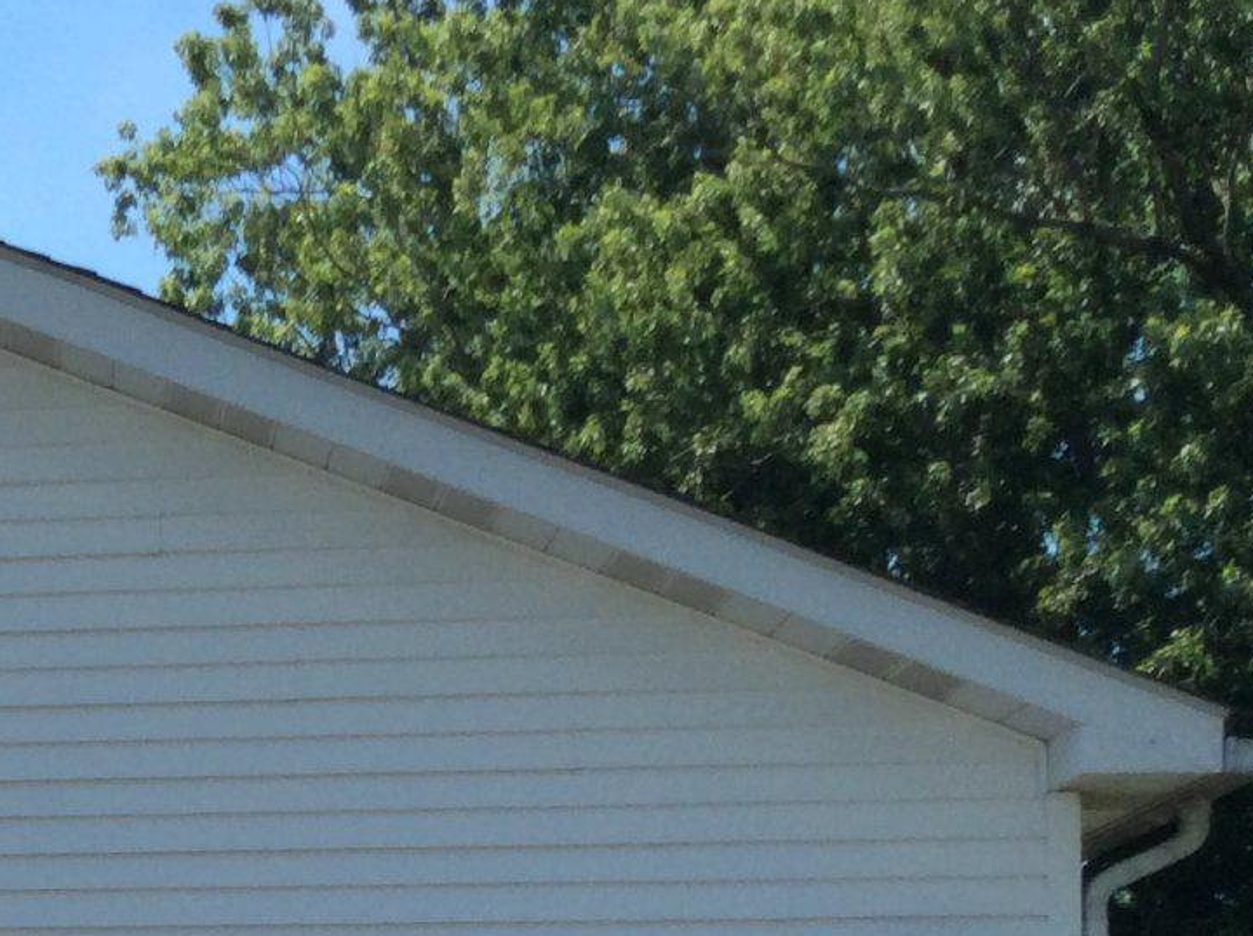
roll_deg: +2.0
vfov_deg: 15.4
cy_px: 1213
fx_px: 3290
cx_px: -449
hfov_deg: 19.6
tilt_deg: +2.2
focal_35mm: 91
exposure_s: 1/1144
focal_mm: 3.3
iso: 32
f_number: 2.4
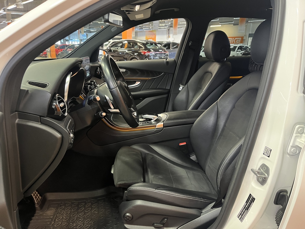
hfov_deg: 67.3
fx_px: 229
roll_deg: -0.9
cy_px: 114
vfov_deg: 53.1
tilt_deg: -17.1
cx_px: 152
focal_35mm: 26
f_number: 1.6
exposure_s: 1/33
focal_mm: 5.1
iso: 500
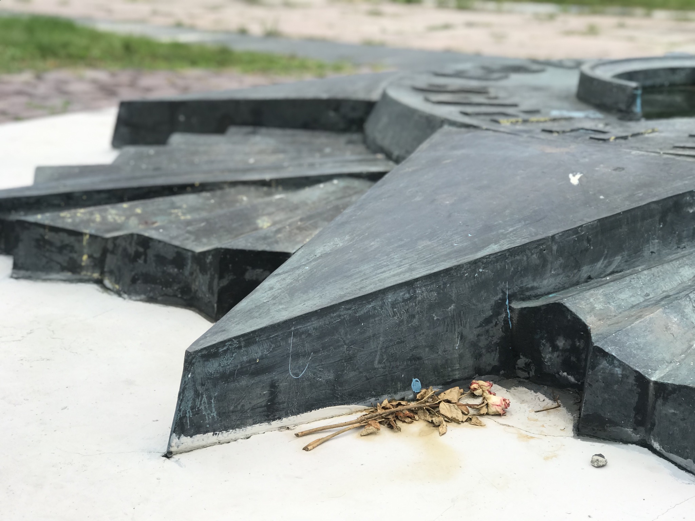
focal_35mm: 57
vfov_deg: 25.7
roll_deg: -1.7
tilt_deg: -16.3
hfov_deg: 33.8
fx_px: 1144
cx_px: 348
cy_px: 260
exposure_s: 1/486
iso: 20
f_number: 2.8
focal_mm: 6.6
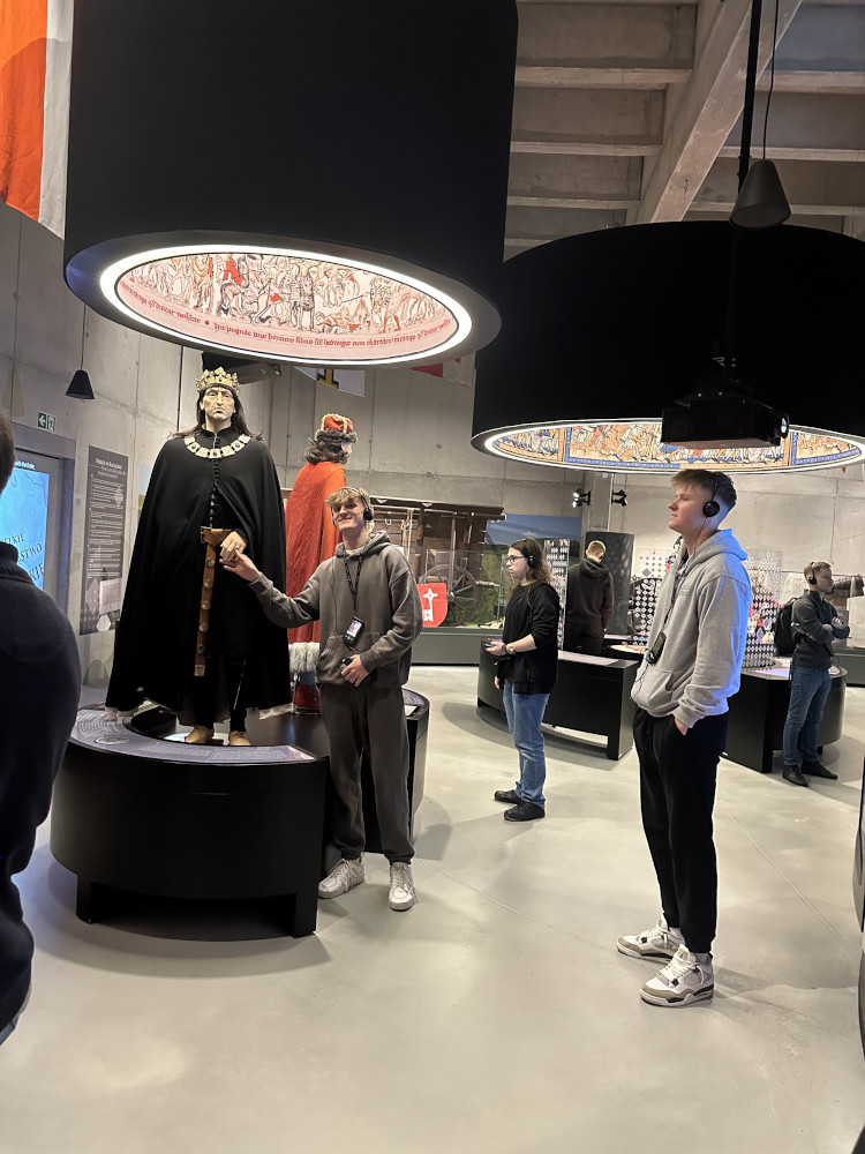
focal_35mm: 24
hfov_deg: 56.8
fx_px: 800
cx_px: 432
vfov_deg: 71.6
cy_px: 577
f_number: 1.78
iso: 800
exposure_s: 1/59
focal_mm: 6.86
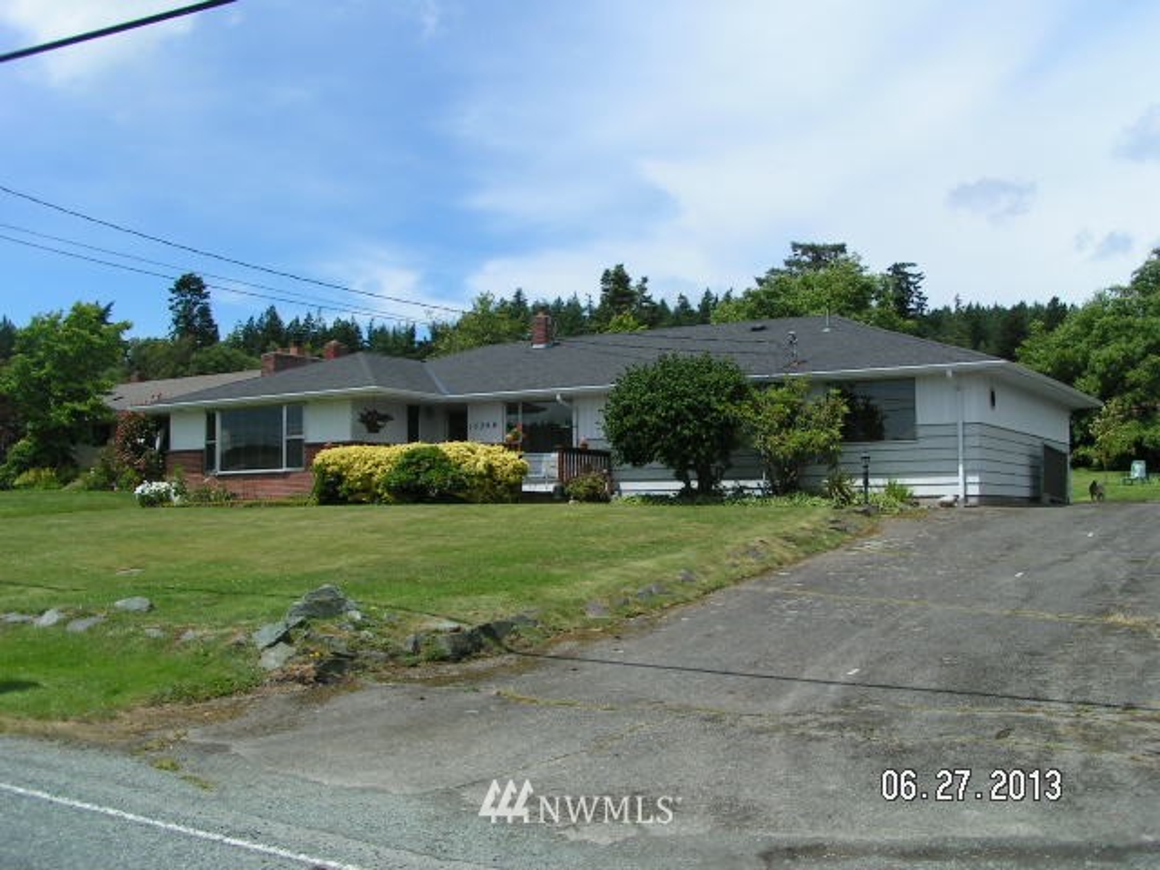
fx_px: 1273
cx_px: 580
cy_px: 435
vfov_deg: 37.7
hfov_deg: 49.0
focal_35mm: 38
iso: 50
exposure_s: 1/640
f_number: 5.6
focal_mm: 5.8
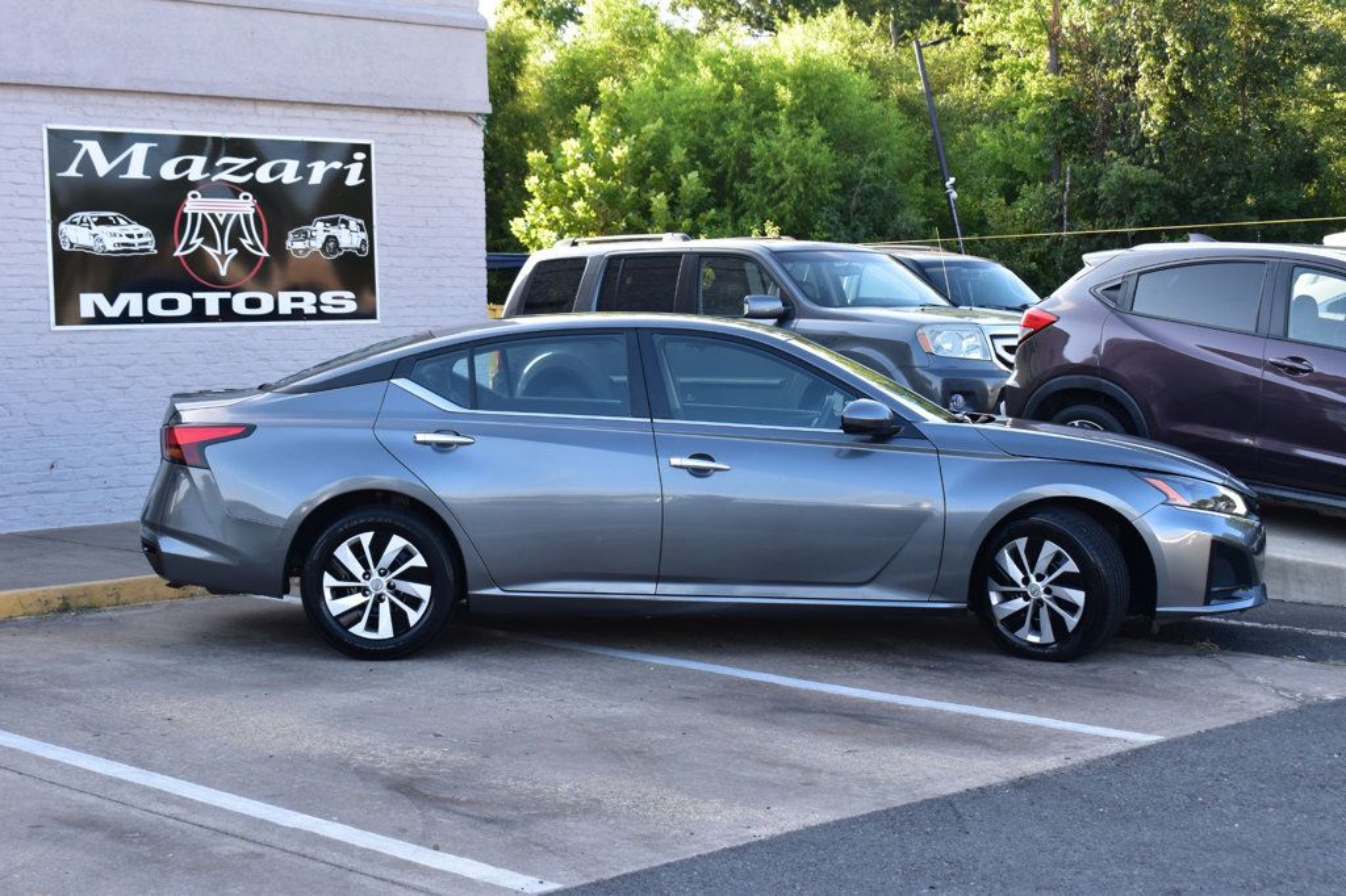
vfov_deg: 22.6
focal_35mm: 60
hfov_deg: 33.4
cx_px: 673
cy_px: 448
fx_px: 2242
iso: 400
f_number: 9
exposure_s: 1/125
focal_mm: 40
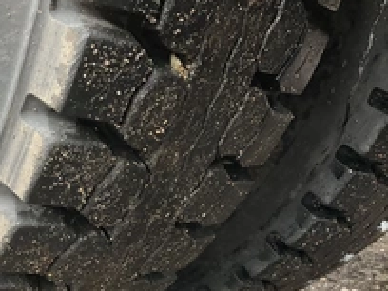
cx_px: 175
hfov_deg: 33.8
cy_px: 245
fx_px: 639
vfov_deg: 25.1
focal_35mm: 57
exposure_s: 1/60
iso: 80
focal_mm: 3
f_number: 1.8
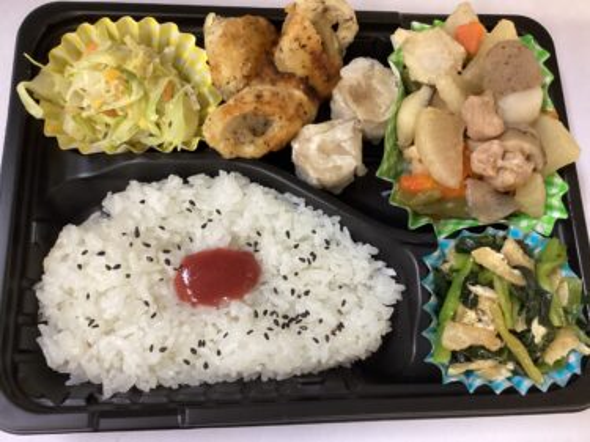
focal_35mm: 31
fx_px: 528
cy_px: 221
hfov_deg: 58.4
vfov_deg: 45.4
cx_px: 295
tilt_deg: -74.5
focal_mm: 3.3
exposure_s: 1/60
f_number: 2.4
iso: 250
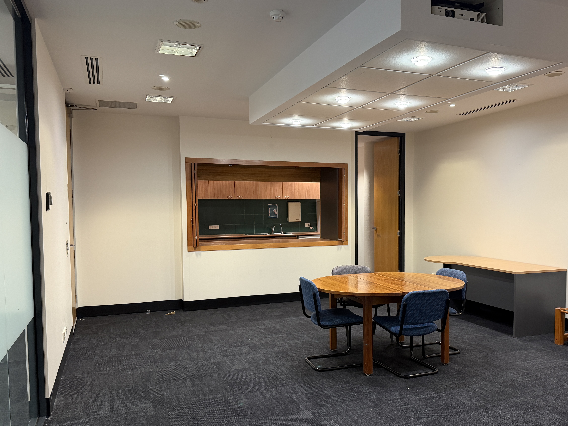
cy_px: 232
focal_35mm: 30
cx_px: 329
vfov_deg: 46.7
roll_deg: +0.2
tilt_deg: -3.3
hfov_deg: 59.7
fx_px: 492
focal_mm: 6.76
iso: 200
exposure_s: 1/50
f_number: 1.78
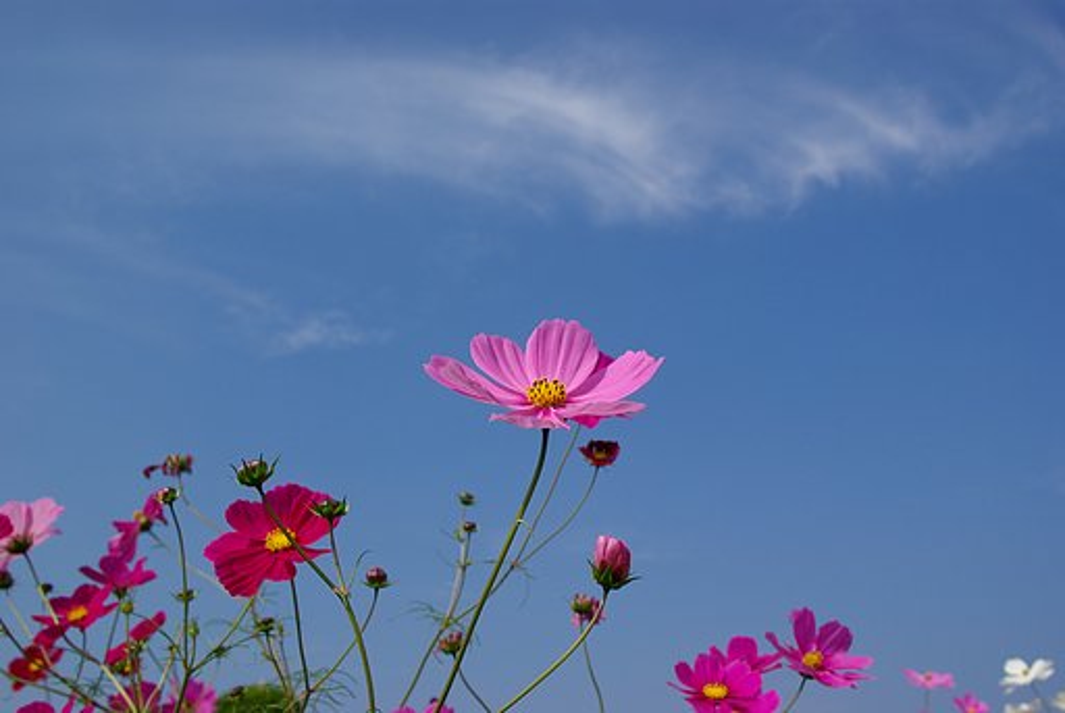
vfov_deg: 41.8
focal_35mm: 32
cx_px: 532
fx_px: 933
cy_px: 356
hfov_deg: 59.4
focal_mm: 21
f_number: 8
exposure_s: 1/400
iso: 100
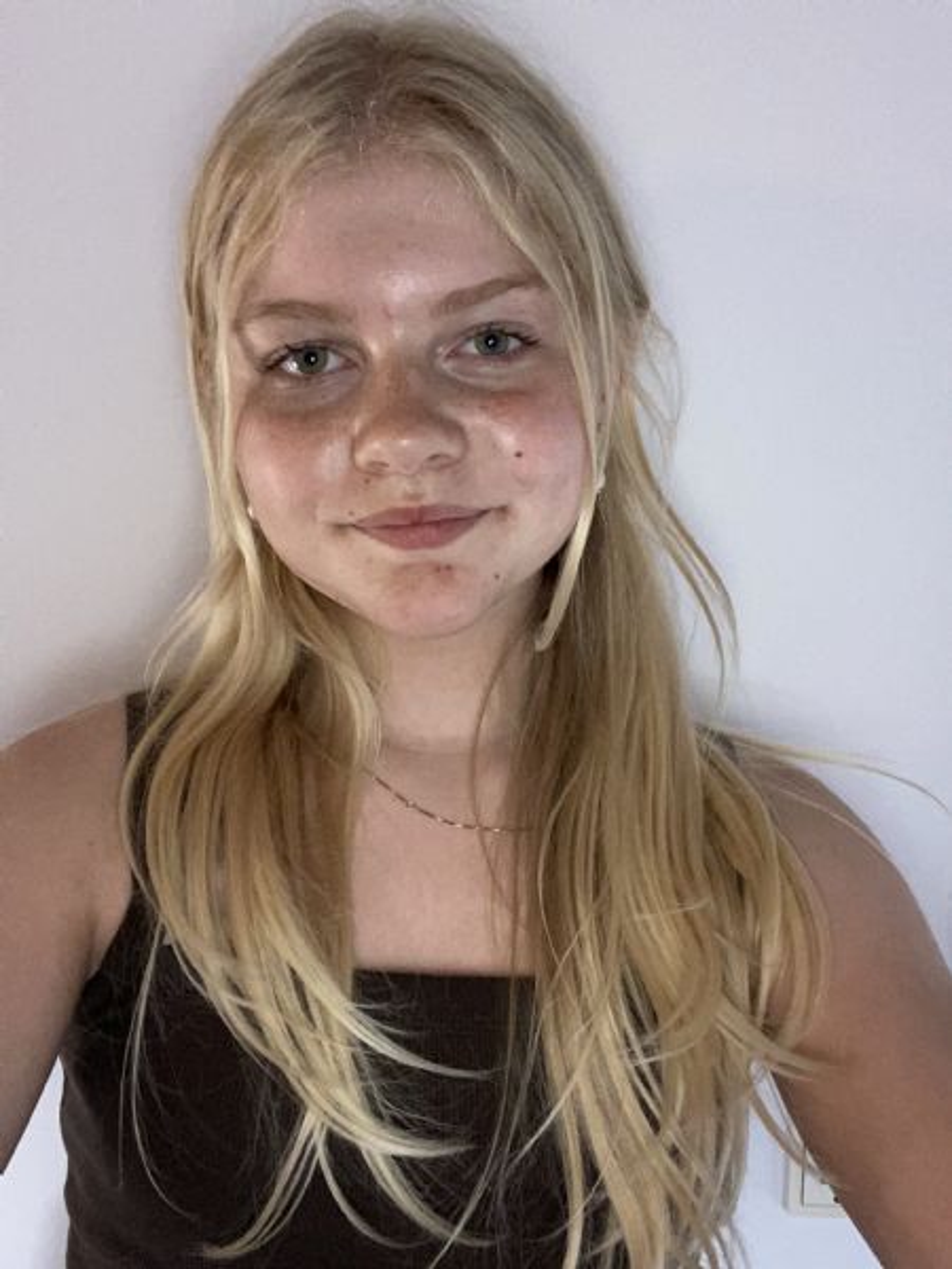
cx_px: 476
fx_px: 1100
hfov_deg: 46.8
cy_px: 634
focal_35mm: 30
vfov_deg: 60.0
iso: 250
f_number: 2.2
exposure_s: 1/33
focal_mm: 2.71
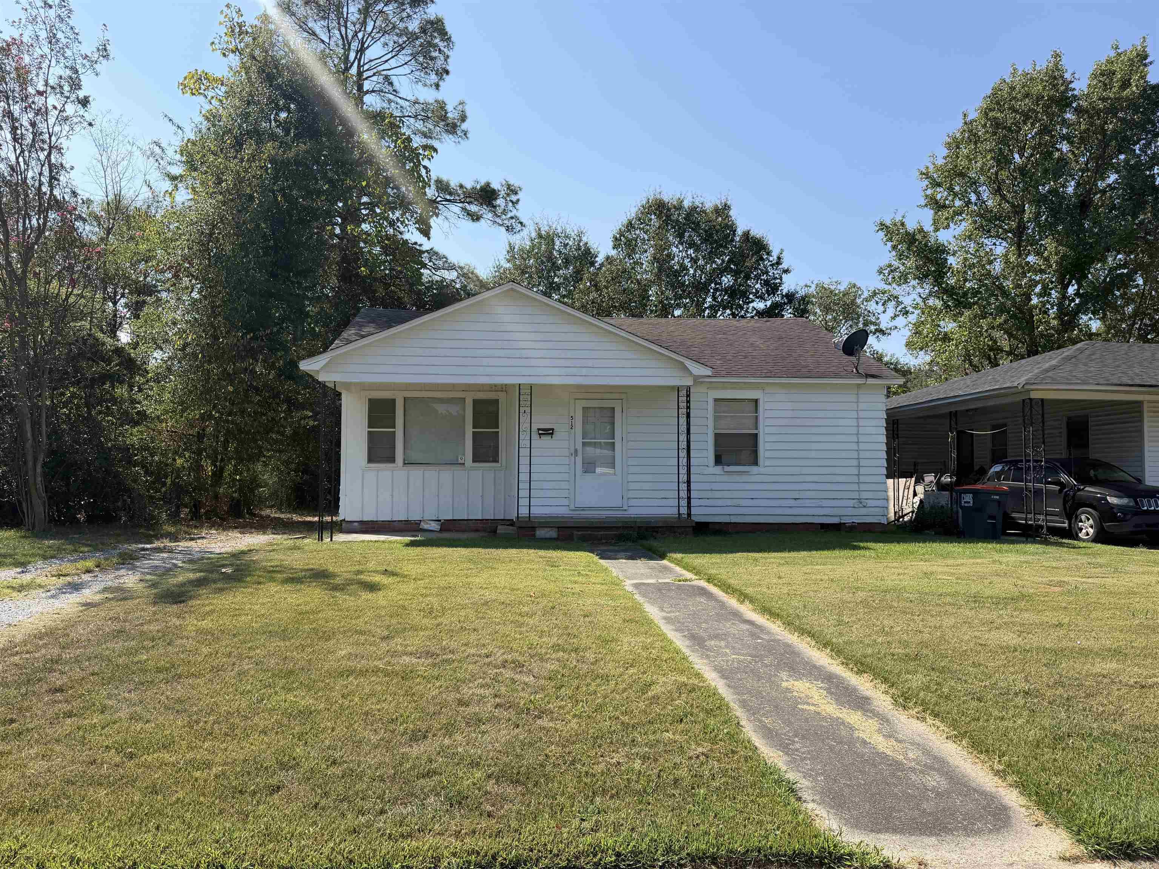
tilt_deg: +1.3
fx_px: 804
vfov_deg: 56.8
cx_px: 580
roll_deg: +0.0
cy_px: 434
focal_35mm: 24
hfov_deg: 71.6
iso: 80
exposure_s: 1/4167
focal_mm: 6.76
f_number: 1.78
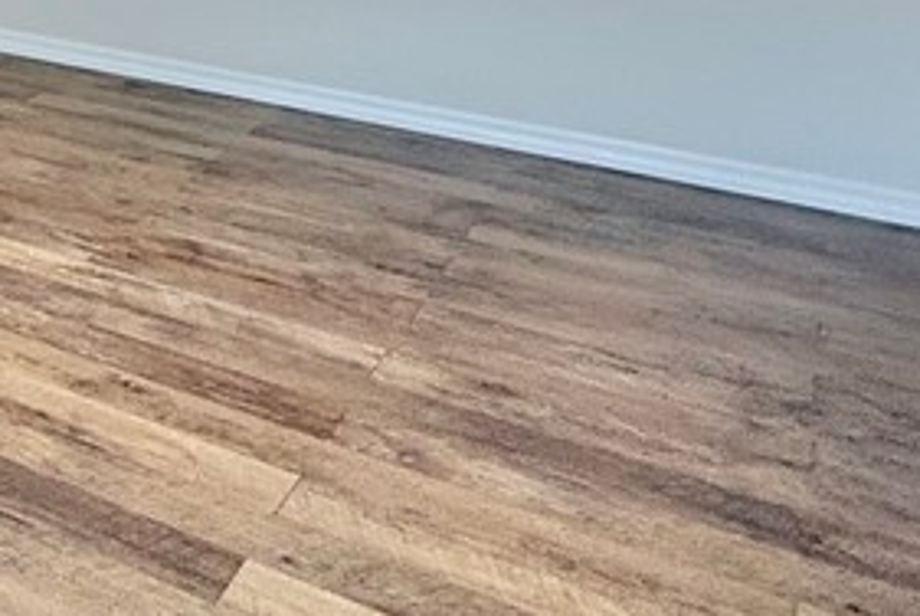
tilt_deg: -6.0
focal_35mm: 53
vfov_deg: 23.0
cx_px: -583
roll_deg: +1.6
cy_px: -167
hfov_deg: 24.7
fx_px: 1356
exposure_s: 1/120
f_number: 2.2
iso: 64
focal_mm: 2.22
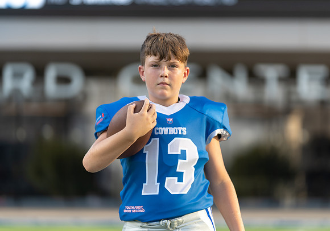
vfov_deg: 7.8
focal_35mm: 183
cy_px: 115
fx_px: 1701
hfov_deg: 11.1
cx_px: 173
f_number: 2.8
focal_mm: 170
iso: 100
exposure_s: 1/500
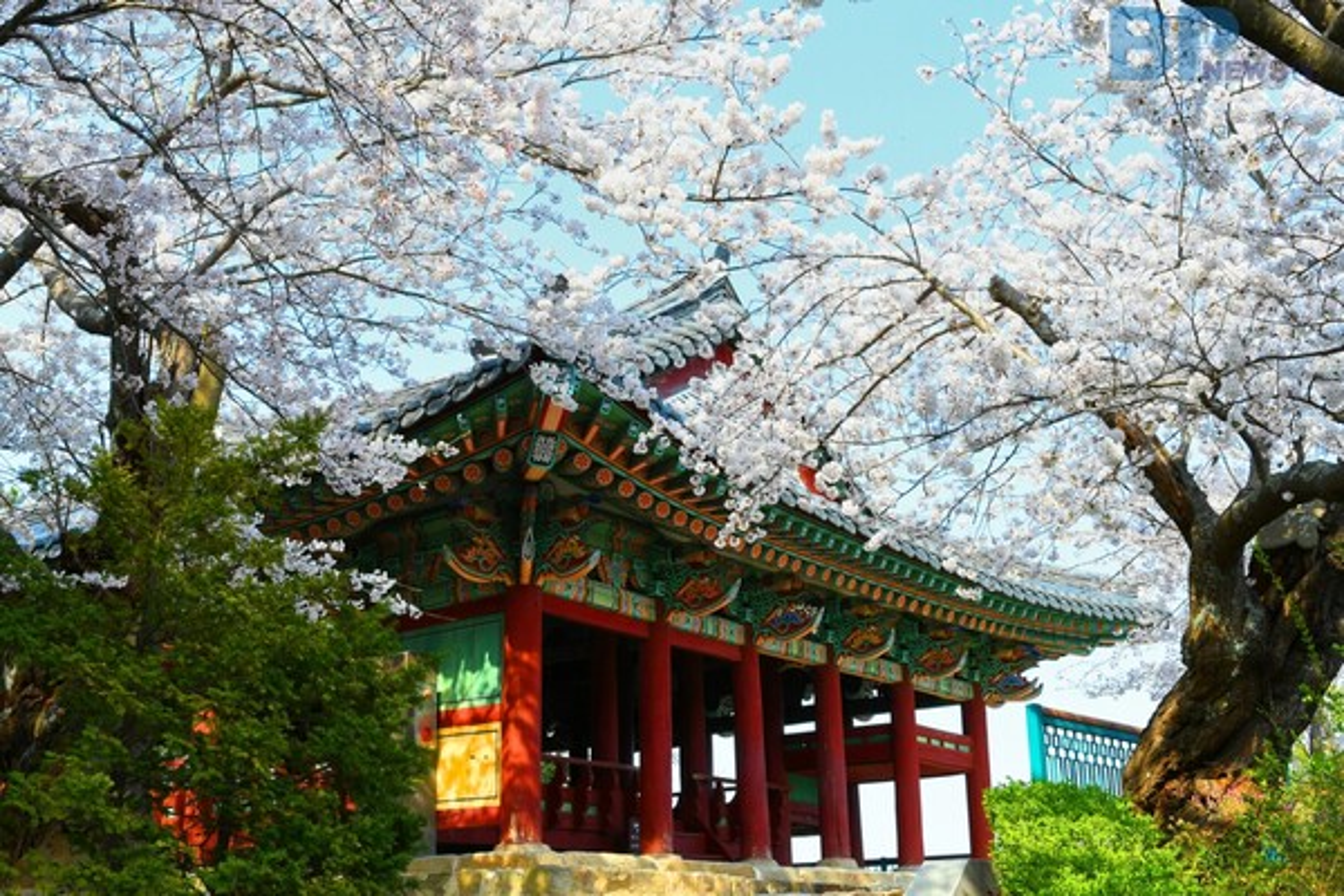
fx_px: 1568
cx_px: 672
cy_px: 448
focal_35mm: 42
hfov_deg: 46.4
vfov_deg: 31.9
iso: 640
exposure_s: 1/320
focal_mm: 28
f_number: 9
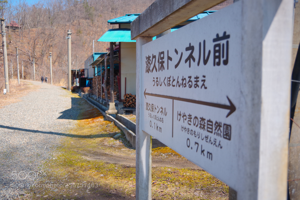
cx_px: 150
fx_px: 258
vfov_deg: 42.3
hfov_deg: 60.3
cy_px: 100
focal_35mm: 31
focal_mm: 21
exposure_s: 1/640
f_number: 4
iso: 200
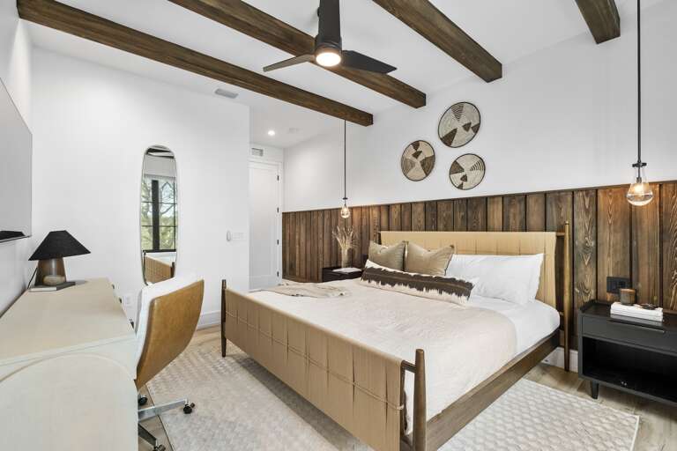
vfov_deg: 77.3
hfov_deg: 100.4
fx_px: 282
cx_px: 338
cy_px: 226
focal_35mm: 15
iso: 800
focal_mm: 10
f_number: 5
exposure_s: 1/15
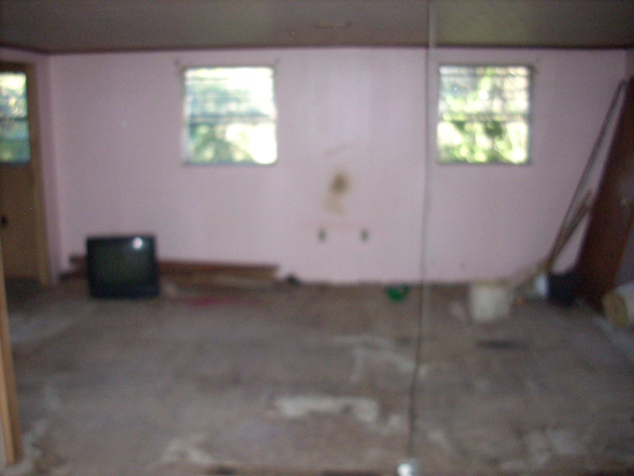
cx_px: 317
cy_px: 238
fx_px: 678
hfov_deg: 50.1
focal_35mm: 37
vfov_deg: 38.7
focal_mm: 6.2
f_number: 2.8
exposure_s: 1/60
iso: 400
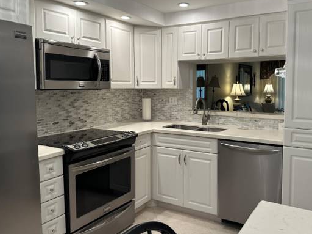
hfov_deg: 59.7
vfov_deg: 46.6
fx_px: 270
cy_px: 101
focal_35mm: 30
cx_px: 181
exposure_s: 1/120
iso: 125
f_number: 1.78
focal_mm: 6.86
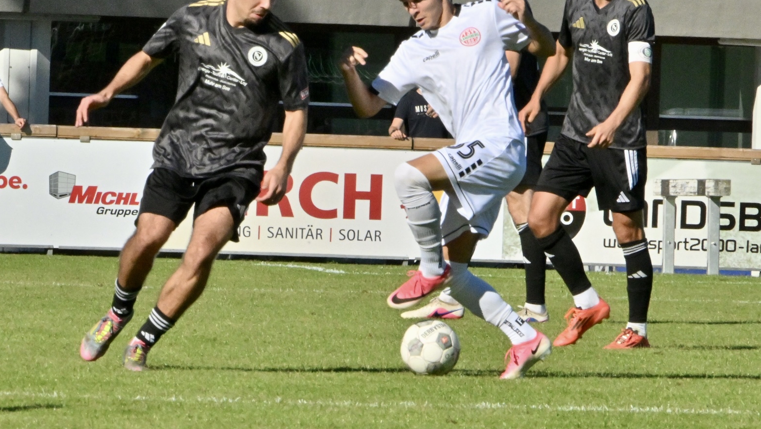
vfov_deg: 2.7
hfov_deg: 4.8
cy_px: 165
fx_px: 9082
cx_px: 380
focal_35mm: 450
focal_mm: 400
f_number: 36
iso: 3200
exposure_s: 1/1250
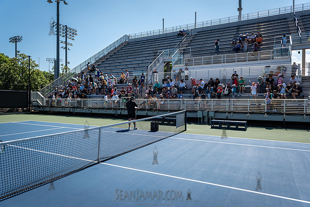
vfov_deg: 52.7
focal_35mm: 24
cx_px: 155
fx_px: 209
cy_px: 104
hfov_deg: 73.2
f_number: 4
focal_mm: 24
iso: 200
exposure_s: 1/2000
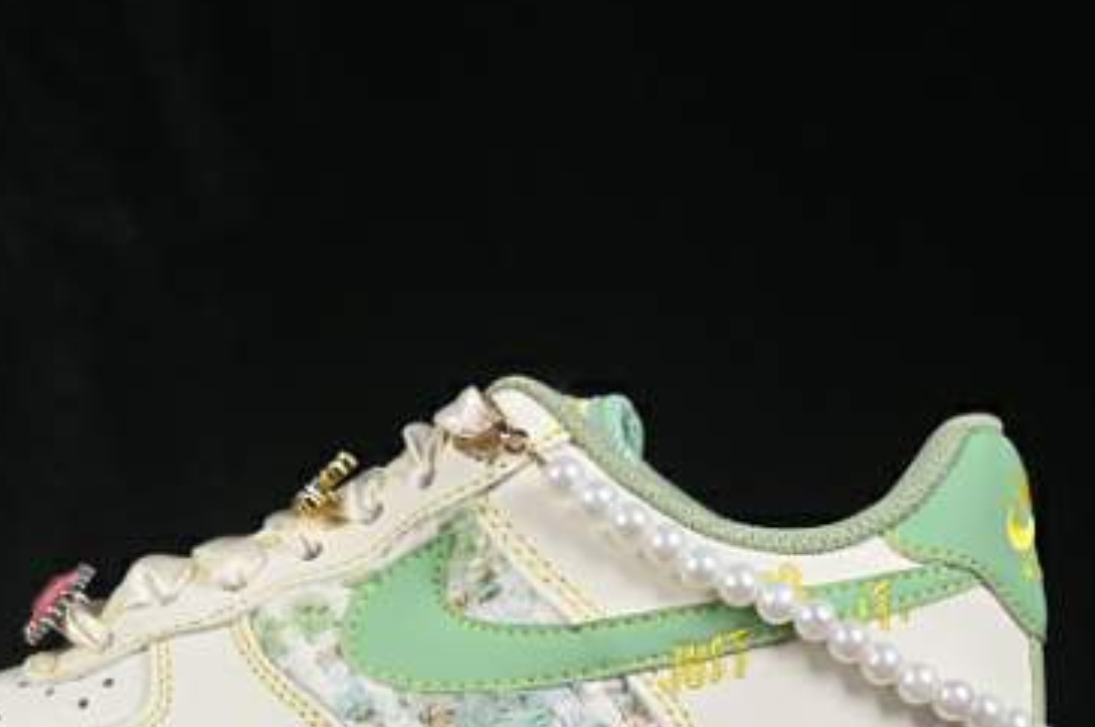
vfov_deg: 9.0
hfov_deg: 13.6
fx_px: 4587
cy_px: 543
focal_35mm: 151
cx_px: 407
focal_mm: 50
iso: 160
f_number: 8
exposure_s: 1/80
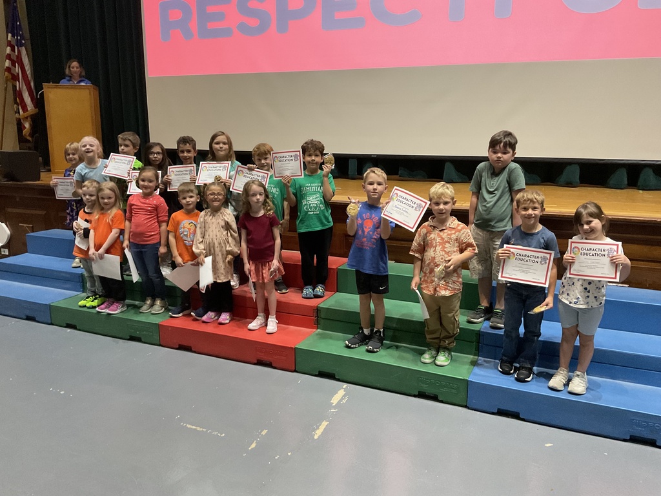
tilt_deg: -12.3
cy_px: 248
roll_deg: +0.9
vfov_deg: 48.2
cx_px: 330
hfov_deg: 61.7
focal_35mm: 29
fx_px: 554
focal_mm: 3
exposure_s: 1/30
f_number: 1.8
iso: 400
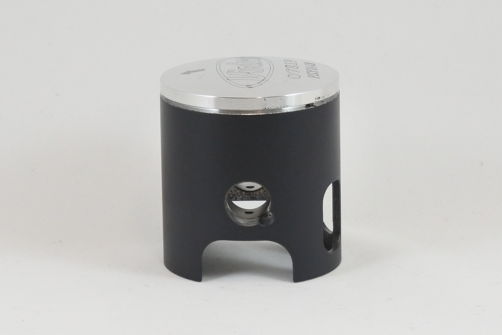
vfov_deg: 16.9
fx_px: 1129
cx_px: 251
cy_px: 168
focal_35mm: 81
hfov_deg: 25.1
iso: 640
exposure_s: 1/125
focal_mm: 30
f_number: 5.6
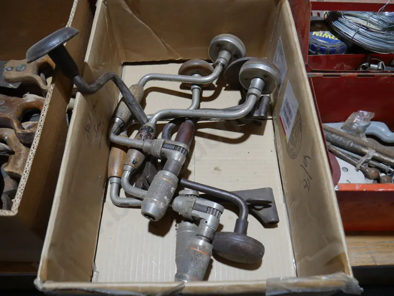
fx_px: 330
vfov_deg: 48.2
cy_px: 149
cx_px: 199
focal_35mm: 29
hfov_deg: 61.7
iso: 200
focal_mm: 14
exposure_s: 1/60
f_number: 3.5
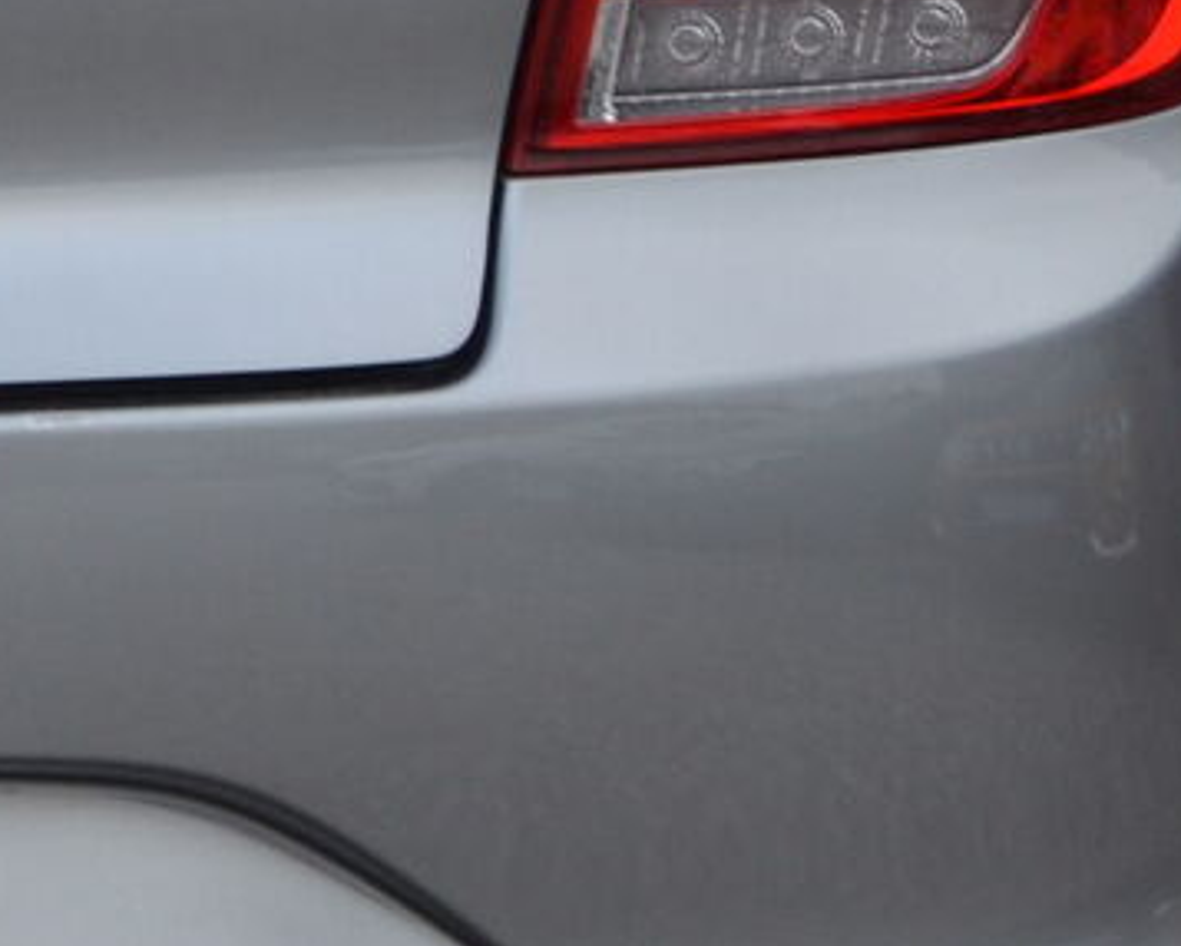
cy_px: 195
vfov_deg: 6.6
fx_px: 8202
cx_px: -784
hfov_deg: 8.0
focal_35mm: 235
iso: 180
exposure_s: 1/125
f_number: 5.6
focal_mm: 31
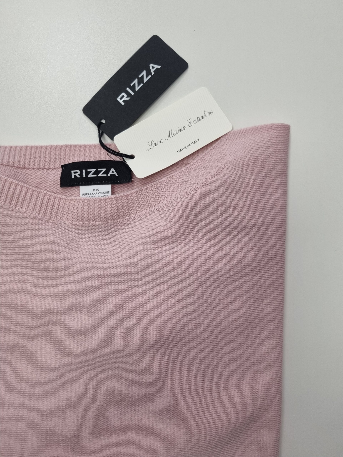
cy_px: 228
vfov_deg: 67.3
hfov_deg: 53.1
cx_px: 172
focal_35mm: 26
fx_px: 344
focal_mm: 5.4
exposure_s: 1/100
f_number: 1.8
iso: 100
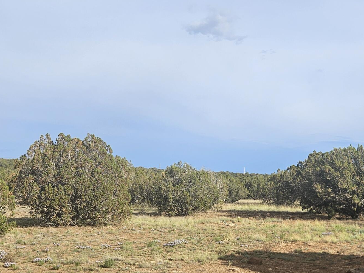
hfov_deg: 35.7
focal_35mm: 52
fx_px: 547
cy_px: 165
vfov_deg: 28.0
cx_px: 287
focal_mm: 5.4
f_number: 1.8
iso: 25
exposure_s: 1/2410
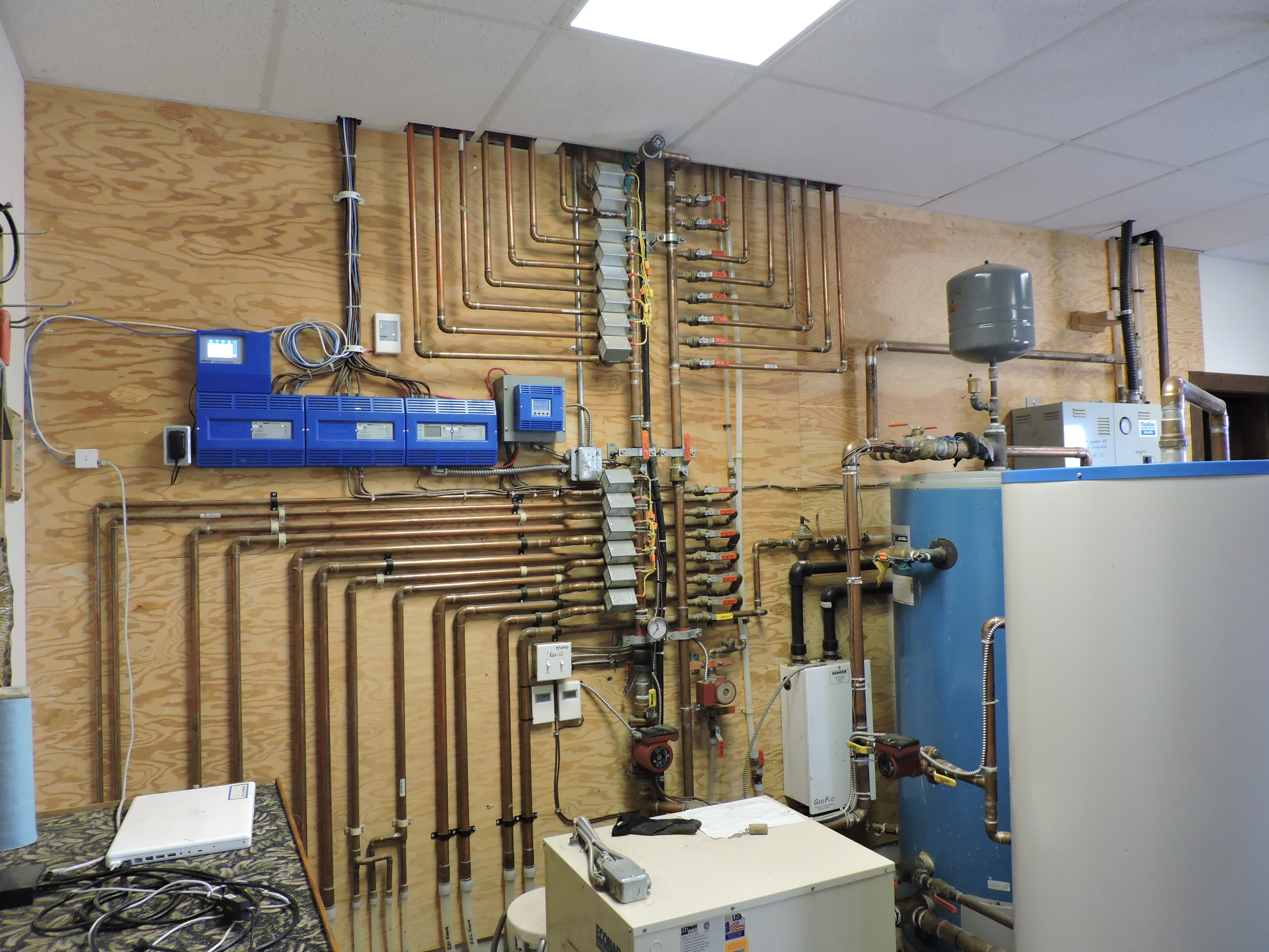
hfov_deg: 71.6
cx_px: 634
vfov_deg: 56.8
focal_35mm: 24
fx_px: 880
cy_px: 476
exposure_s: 1/20
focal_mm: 4.3
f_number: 3
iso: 400
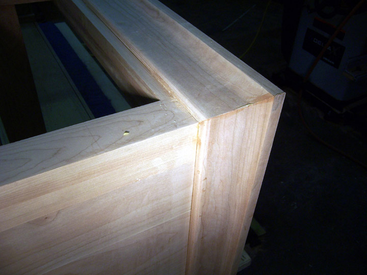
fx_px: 350
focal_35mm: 33
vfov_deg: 42.9
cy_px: 138
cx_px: 184
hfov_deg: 55.4
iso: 80
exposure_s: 1/90
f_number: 3.4
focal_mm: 5.5
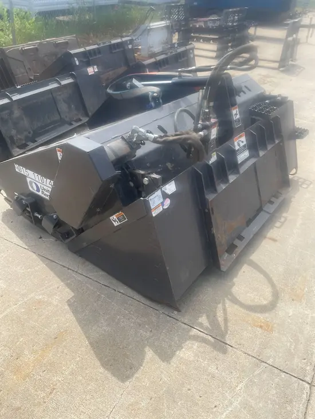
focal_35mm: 26
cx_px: 158
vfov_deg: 67.3
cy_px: 210
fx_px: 315
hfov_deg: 53.1
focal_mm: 4.2
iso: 50
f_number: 1.6
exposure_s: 1/2132
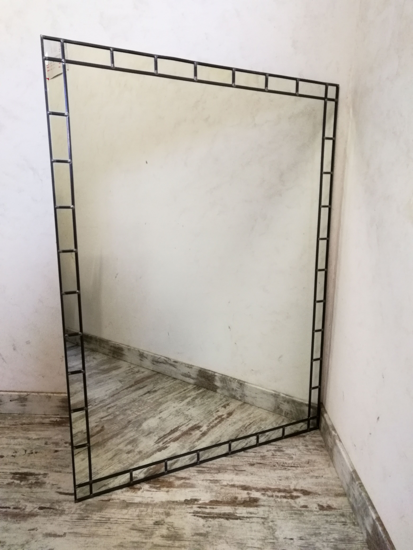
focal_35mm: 24
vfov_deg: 71.6
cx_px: 206
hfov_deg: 56.8
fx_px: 382
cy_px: 275
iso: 80
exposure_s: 1/50
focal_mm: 2.38
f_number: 2.2
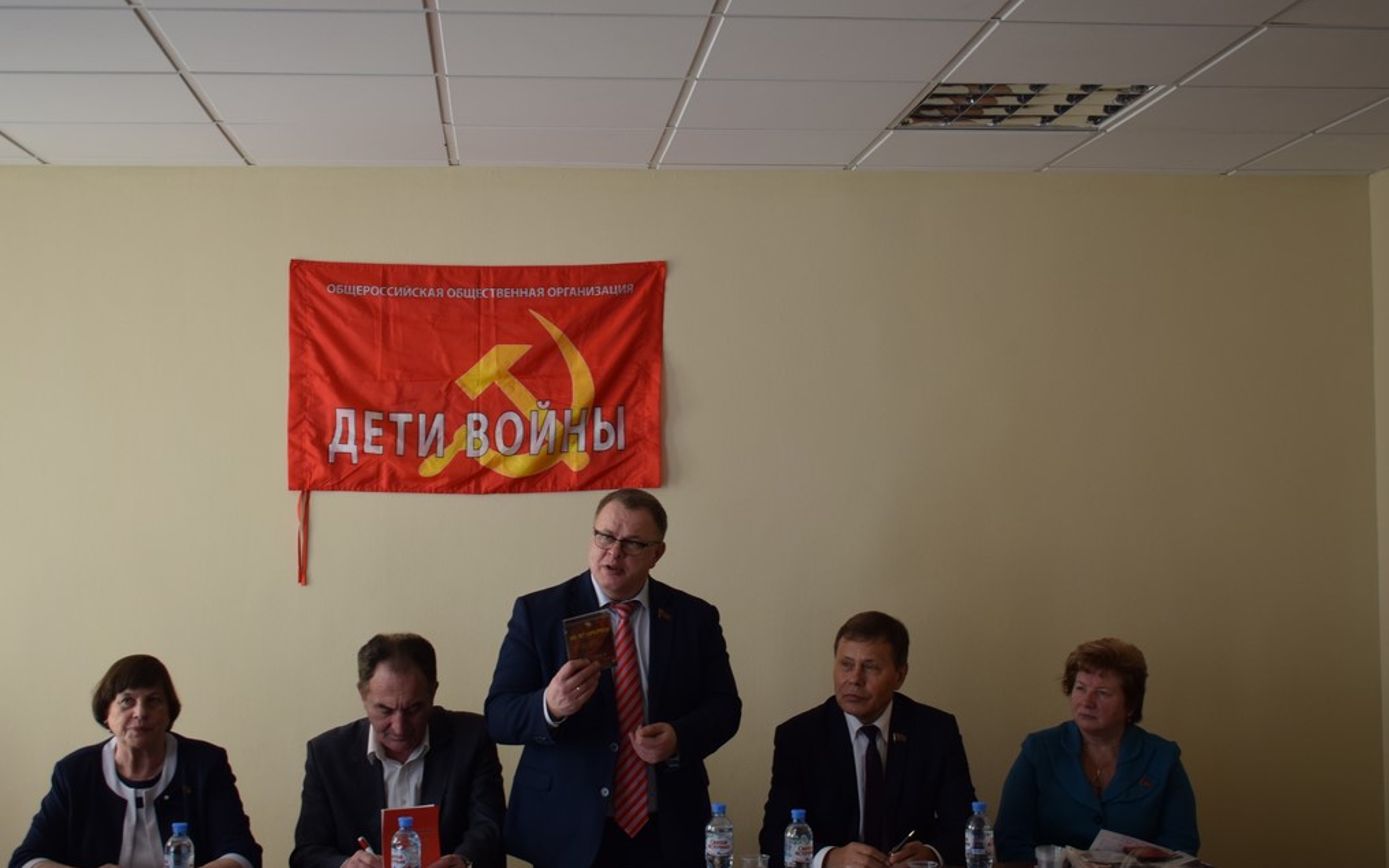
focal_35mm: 52
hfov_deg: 38.9
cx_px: 700
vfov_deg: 24.9
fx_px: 1968
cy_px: 433
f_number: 4.2
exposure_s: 1/60
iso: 400
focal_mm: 30
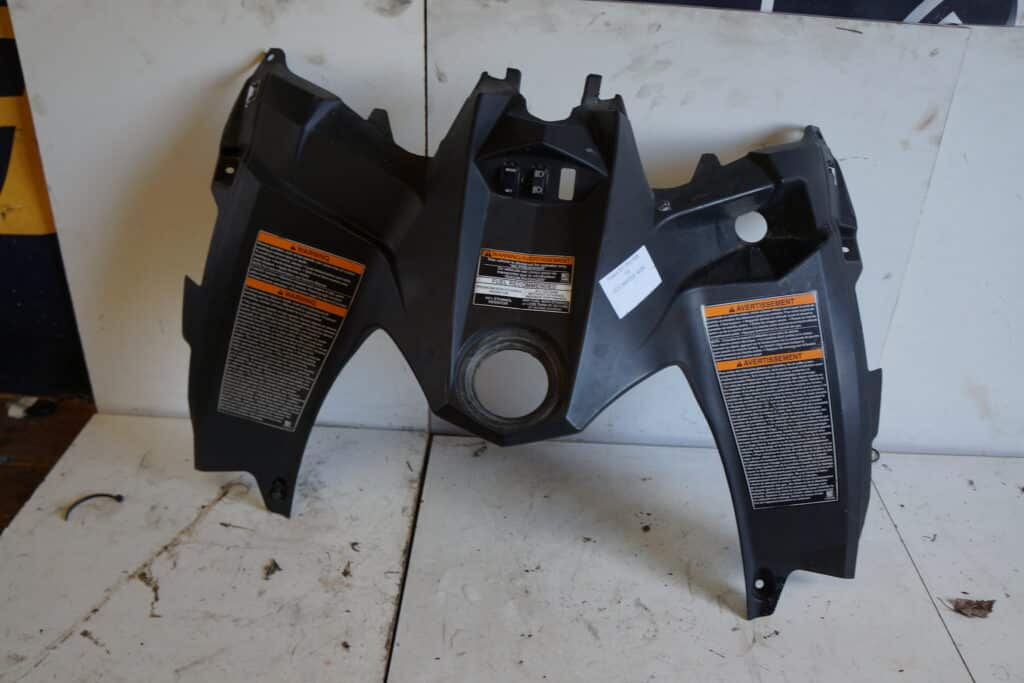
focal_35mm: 27
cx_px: 512
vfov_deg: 47.9
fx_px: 768
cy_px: 342
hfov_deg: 67.4
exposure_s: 1/60
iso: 320
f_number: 4.5
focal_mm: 18
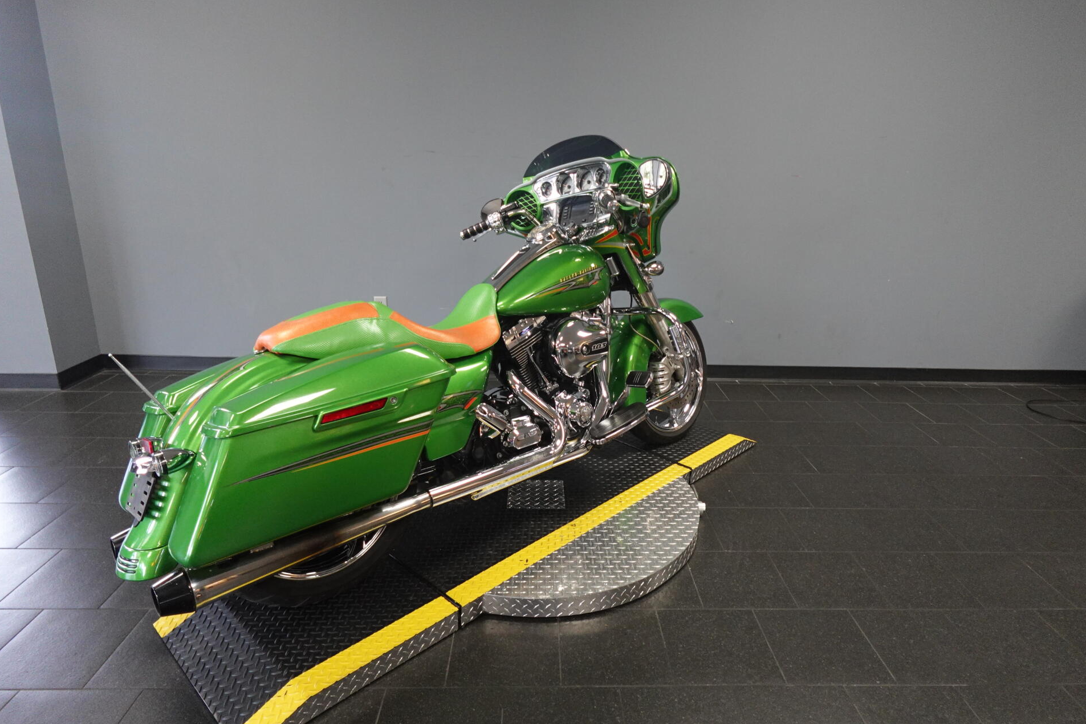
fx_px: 633
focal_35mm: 21
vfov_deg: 59.5
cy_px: 357
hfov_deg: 81.2
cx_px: 563
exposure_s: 1/160
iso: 1000
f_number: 2
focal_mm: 7.6
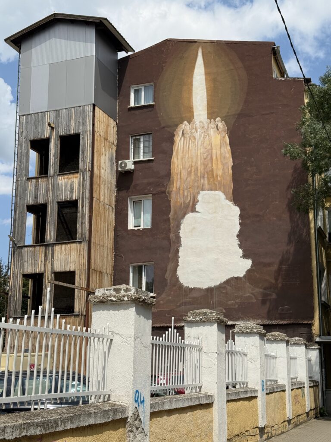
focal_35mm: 48
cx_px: 166
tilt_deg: +13.8
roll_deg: -0.5
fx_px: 612
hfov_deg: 30.3
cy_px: 221
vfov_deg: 39.7
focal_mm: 6.76
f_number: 1.78
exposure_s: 1/6536
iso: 64
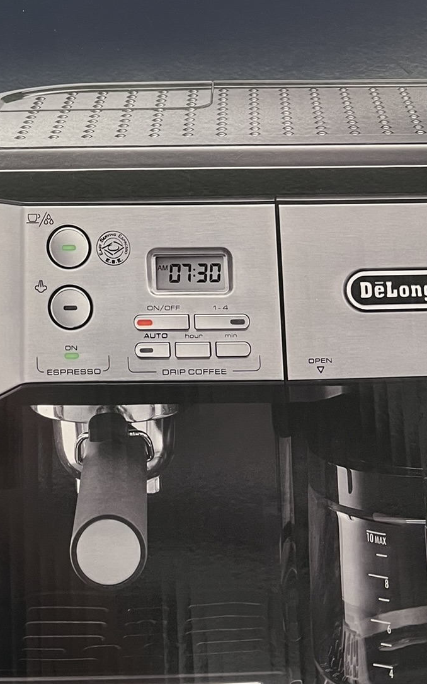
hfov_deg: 23.8
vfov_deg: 37.8
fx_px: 968
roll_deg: +0.6
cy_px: 160
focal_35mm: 52
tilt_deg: +9.1
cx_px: 3
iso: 125
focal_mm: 5.7
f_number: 1.5
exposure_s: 1/83
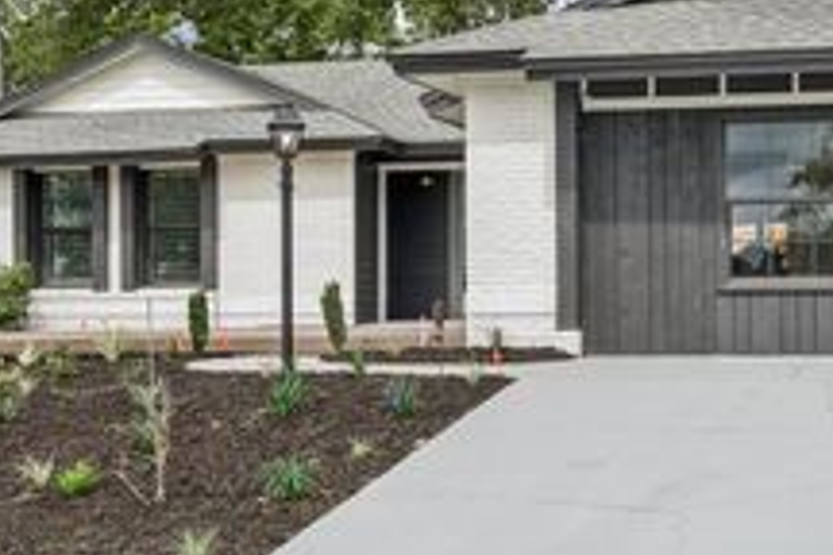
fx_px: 1550
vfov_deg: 20.3
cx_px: 575
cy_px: 314
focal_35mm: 67
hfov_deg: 29.8
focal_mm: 29
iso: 400
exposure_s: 1/800
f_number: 9
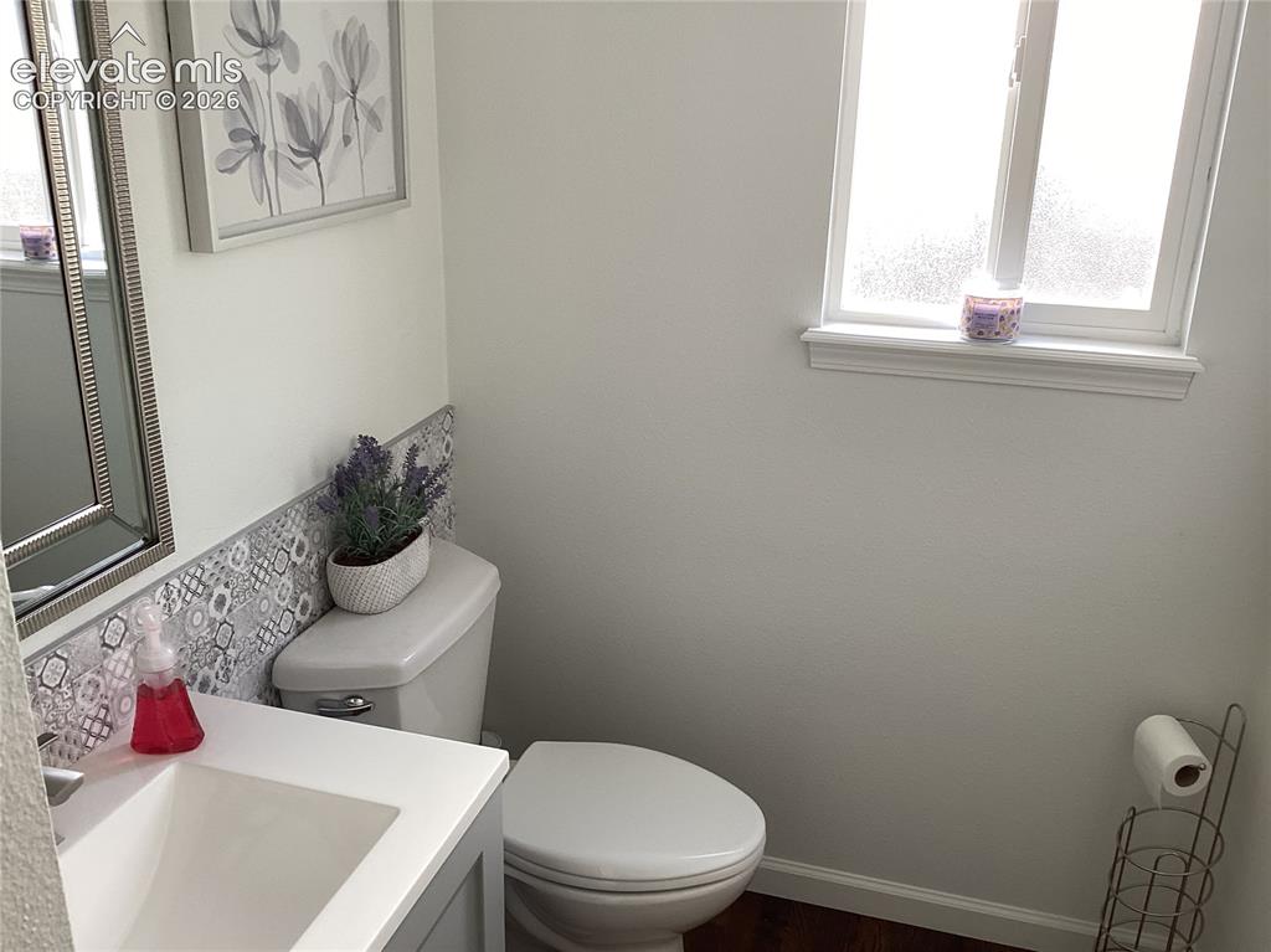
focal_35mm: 31
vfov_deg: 45.4
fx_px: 1138
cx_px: 636
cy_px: 476
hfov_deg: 58.4
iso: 50
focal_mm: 3.3
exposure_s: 1/60
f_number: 2.4
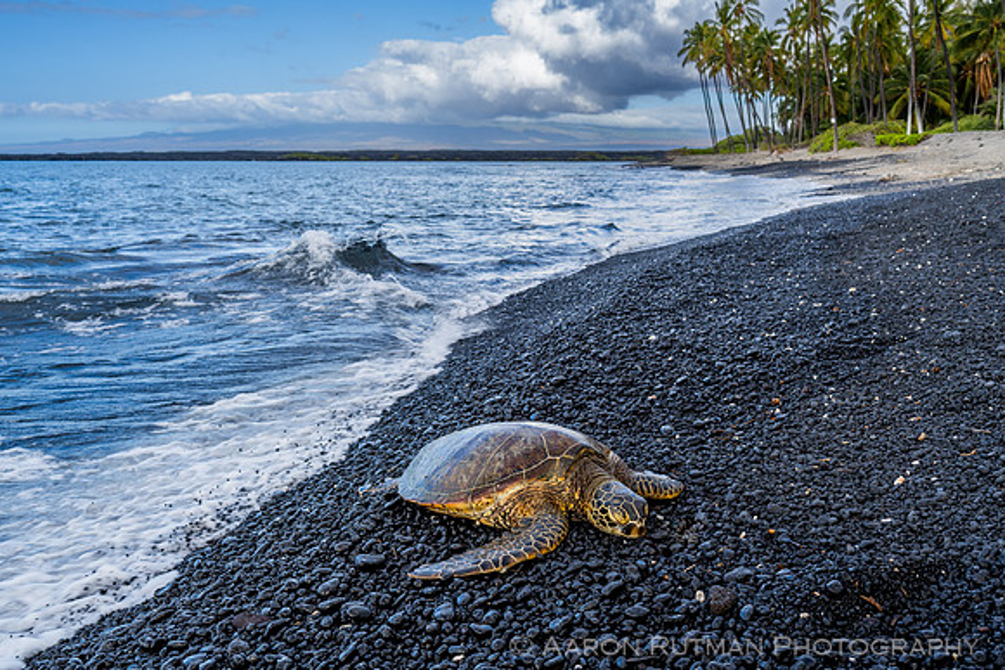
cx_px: 502
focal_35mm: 35
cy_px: 335
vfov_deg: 37.9
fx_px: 977
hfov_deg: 54.4
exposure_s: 1/160
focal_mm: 35
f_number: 9
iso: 125
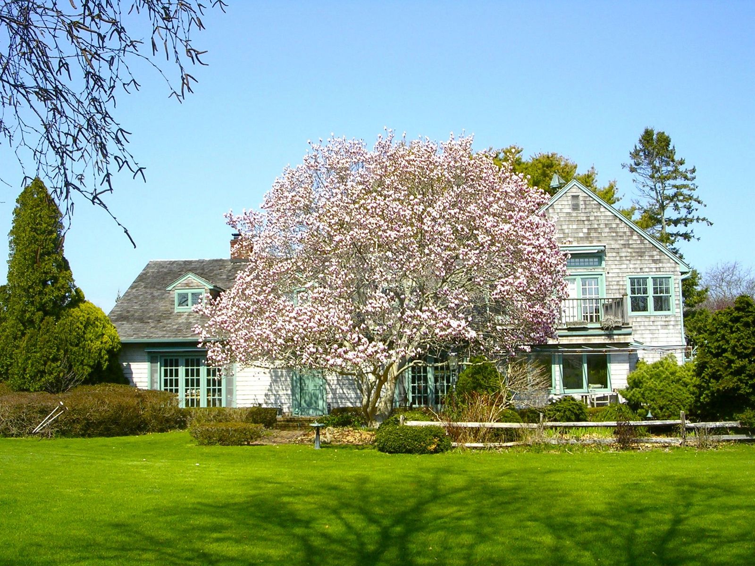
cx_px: 378
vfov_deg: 37.7
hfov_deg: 49.0
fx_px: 829
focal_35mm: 38
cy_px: 283
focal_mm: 5.8
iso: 50
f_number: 5.6
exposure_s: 1/264
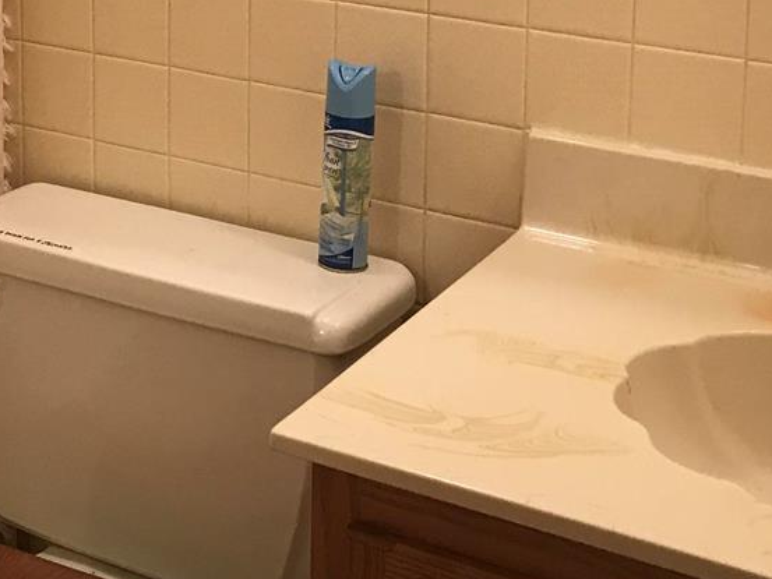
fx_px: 1807
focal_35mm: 81
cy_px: -113
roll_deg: +0.8
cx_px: 95
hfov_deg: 23.5
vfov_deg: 17.4
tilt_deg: -9.1
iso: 40
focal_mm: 3.99
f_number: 1.8
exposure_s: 1/17
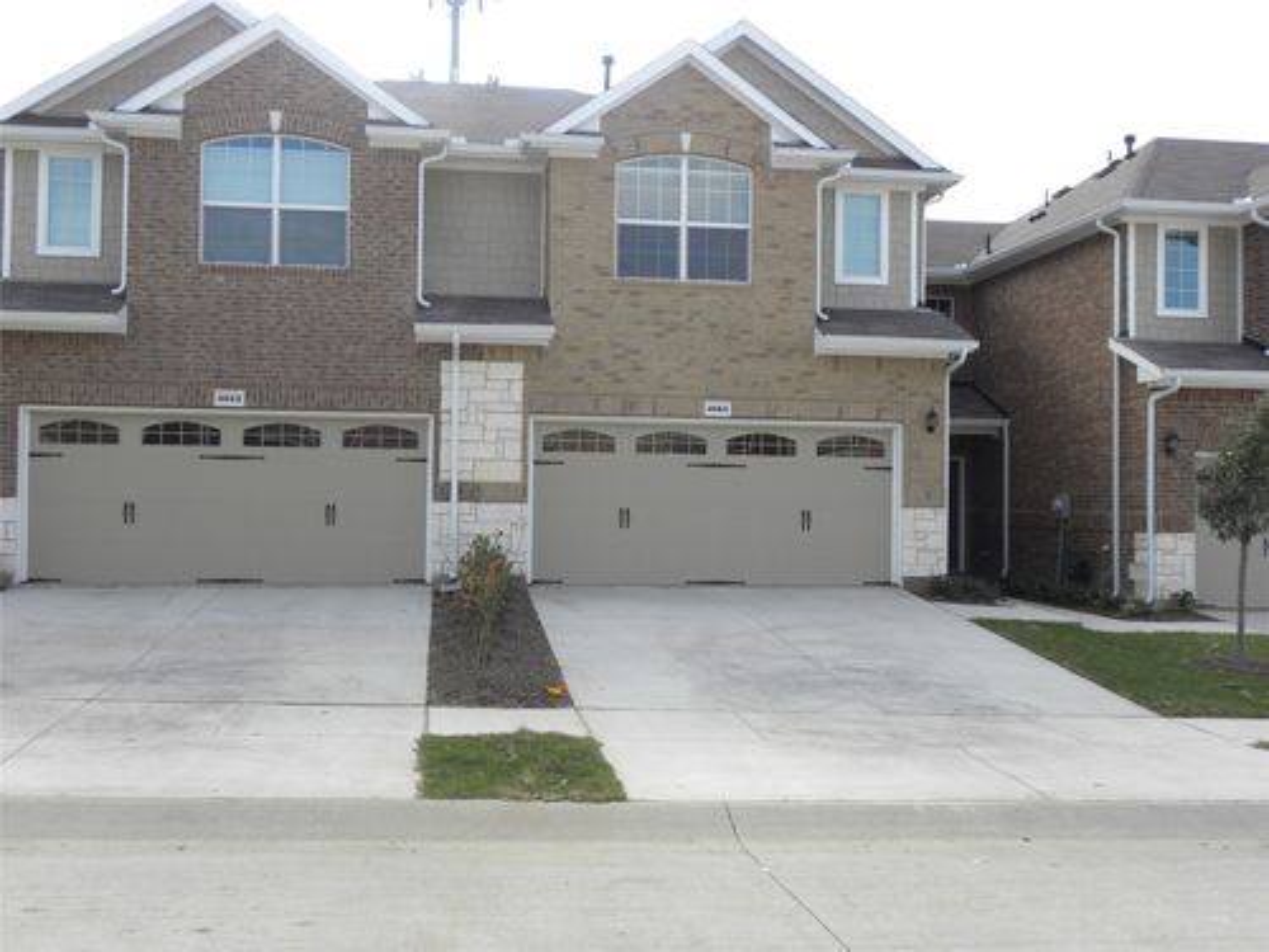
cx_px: 634
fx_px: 1356
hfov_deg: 50.1
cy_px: 476
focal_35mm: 37
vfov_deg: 38.7
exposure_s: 1/176
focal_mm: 6.6
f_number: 4.5
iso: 64
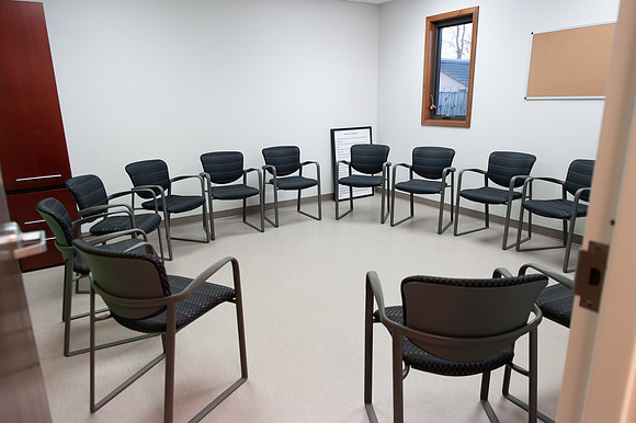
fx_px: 435
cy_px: 211
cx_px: 313
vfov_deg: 51.9
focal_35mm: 25
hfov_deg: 72.3
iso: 640
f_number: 3.2
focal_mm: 24
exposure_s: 1/160
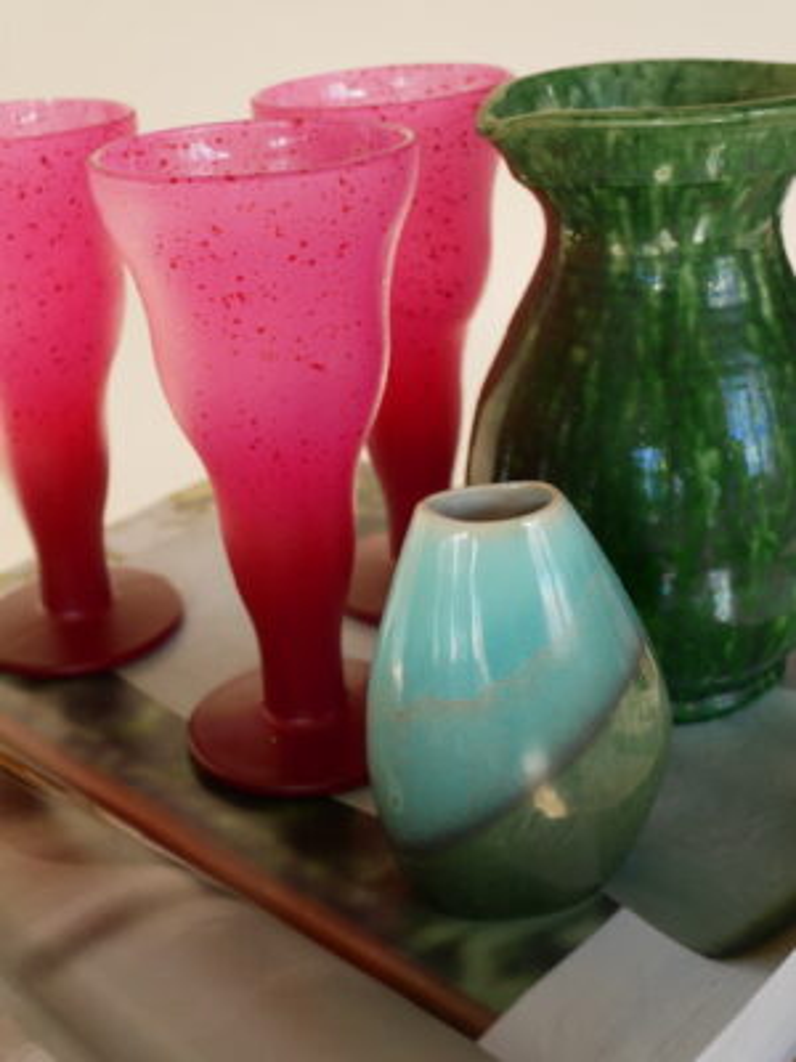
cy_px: 531
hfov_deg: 32.9
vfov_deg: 42.9
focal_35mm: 44
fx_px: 1349
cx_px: 398
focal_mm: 22
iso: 200
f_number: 4.9
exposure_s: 1/100
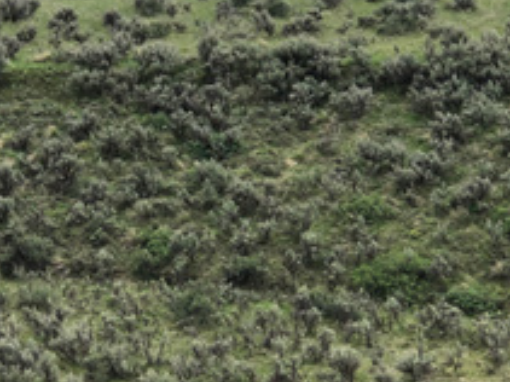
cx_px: 82
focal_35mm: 173
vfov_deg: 8.6
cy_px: 254
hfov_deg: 11.4
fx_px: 2547
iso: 20
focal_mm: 6.6
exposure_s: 1/564
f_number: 2.8
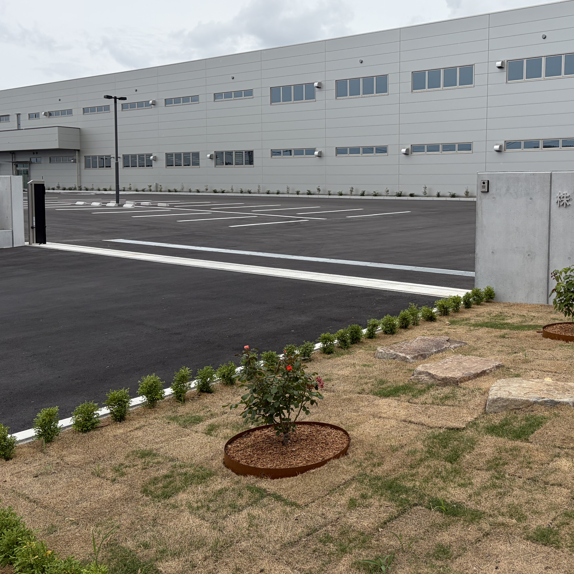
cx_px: 411
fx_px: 694
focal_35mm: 37
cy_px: 236
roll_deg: -0.2
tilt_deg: -4.0
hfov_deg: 43.9
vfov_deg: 44.7
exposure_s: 1/2639
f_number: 1.6
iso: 50
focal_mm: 5.96
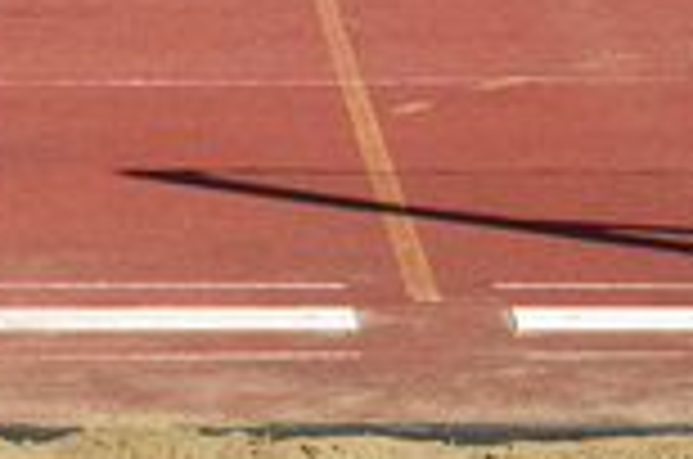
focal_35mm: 369
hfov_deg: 5.6
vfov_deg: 3.7
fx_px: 7089
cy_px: -4
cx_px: -220
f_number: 6.3
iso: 100
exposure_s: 1/320
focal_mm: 70
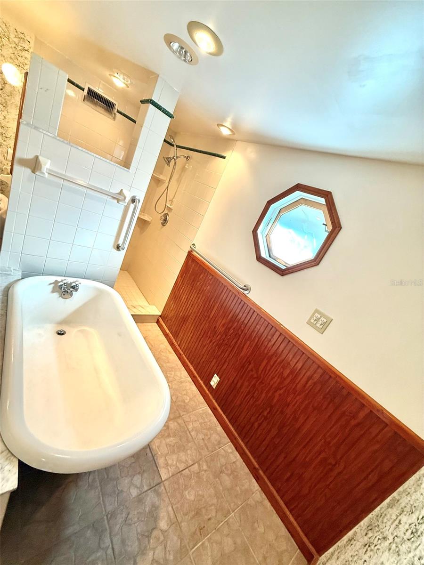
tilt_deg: -18.0
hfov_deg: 85.7
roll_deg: -23.4
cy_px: 282
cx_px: 212
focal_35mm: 14
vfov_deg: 102.1
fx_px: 229
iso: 200
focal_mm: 2.22
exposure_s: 1/120
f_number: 2.2
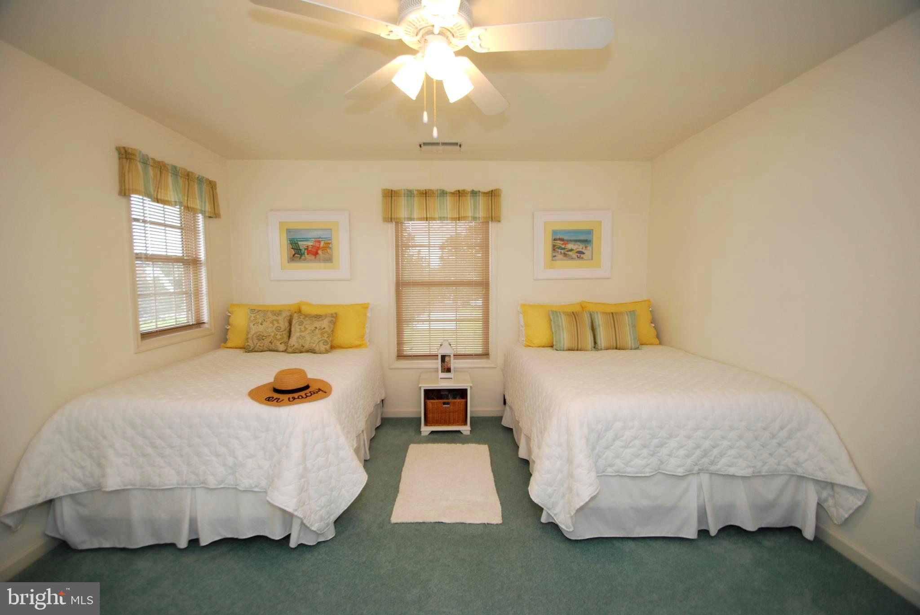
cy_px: 308
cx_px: 460
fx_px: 384
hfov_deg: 100.3
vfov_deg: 77.5
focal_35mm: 15
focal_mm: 10
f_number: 4
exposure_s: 1/60
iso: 200
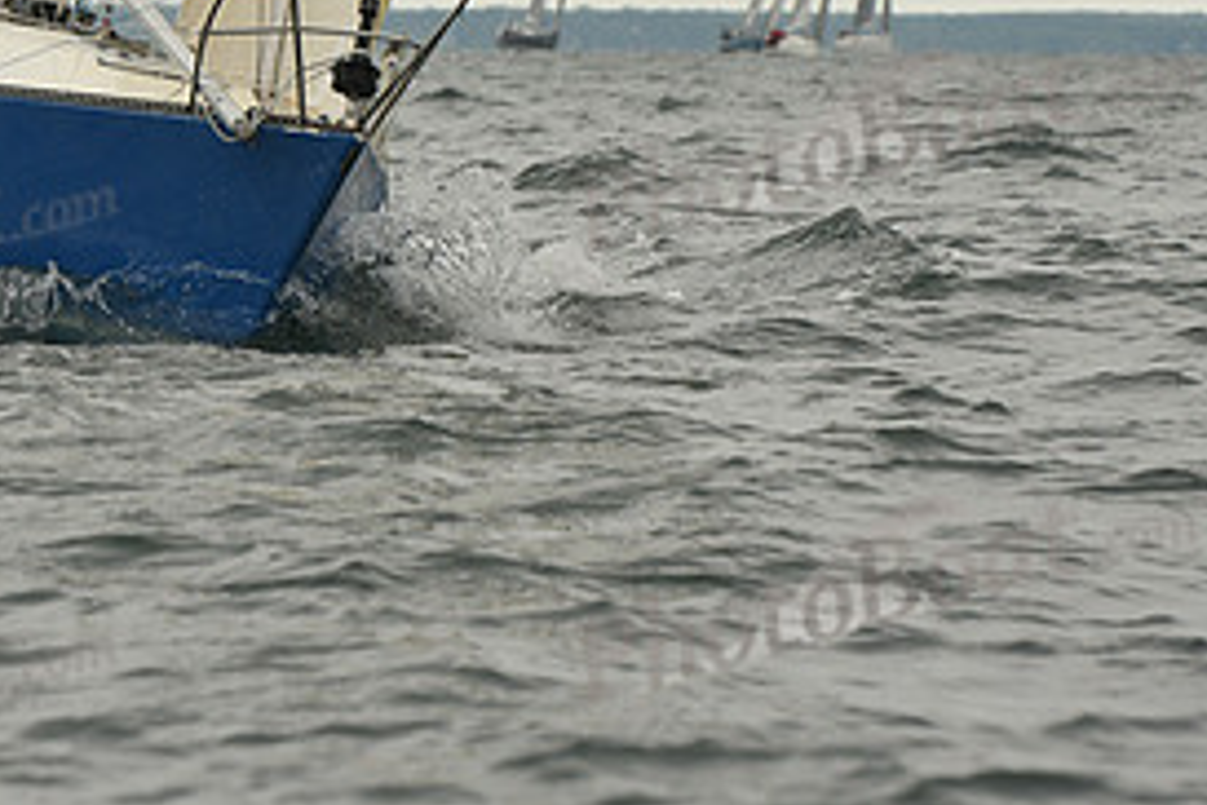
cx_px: 349
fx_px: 11399
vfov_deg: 4.0
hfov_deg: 6.1
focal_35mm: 340
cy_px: -29
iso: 320
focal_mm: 160
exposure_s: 1/800
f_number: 7.1
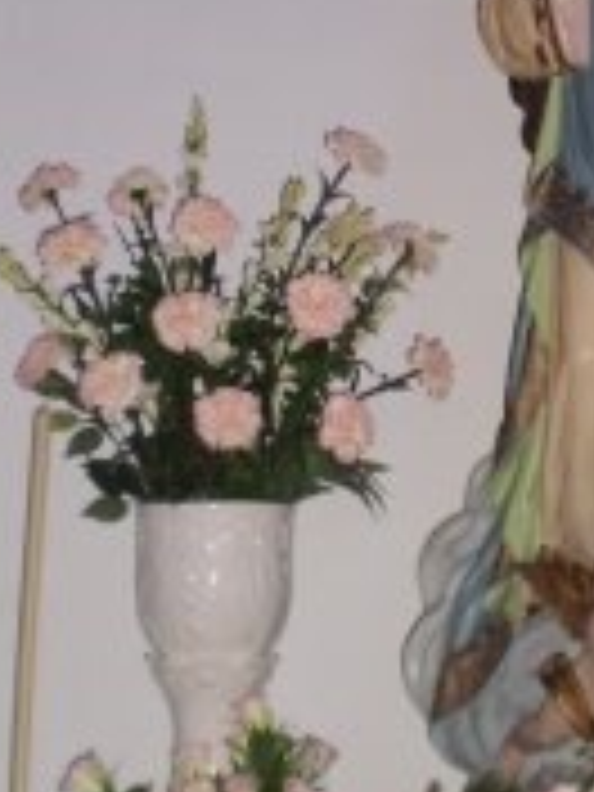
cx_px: 603
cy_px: 292
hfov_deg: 17.5
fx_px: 1876
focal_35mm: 82
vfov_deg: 23.8
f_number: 3.1
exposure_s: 1/30
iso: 125
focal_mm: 6.3
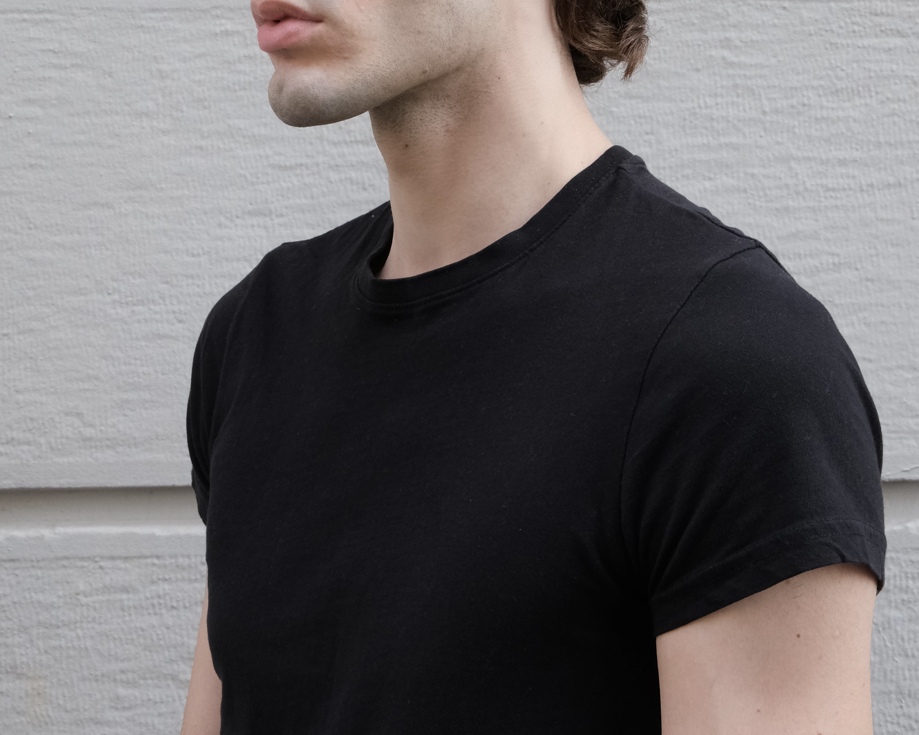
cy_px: 191
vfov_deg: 26.4
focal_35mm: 57
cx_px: 464
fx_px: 1550
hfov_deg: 33.0
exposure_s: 1/320
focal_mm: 26.6
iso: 1600
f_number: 9
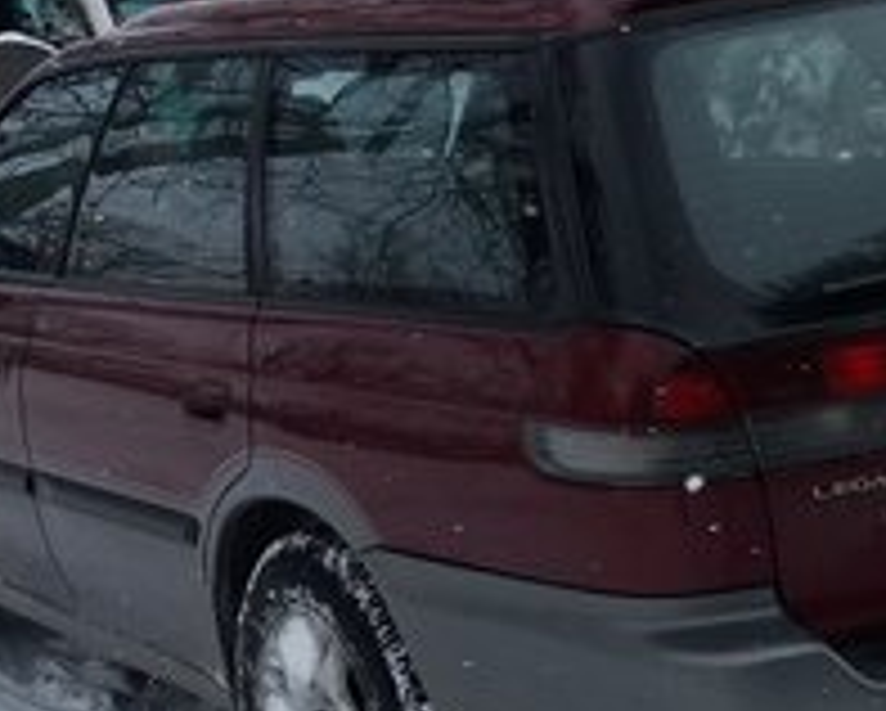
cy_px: 212
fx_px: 2914
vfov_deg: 13.9
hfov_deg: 17.2
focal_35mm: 111
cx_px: 247
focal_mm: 3.7
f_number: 1.9
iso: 64
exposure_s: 1/1873
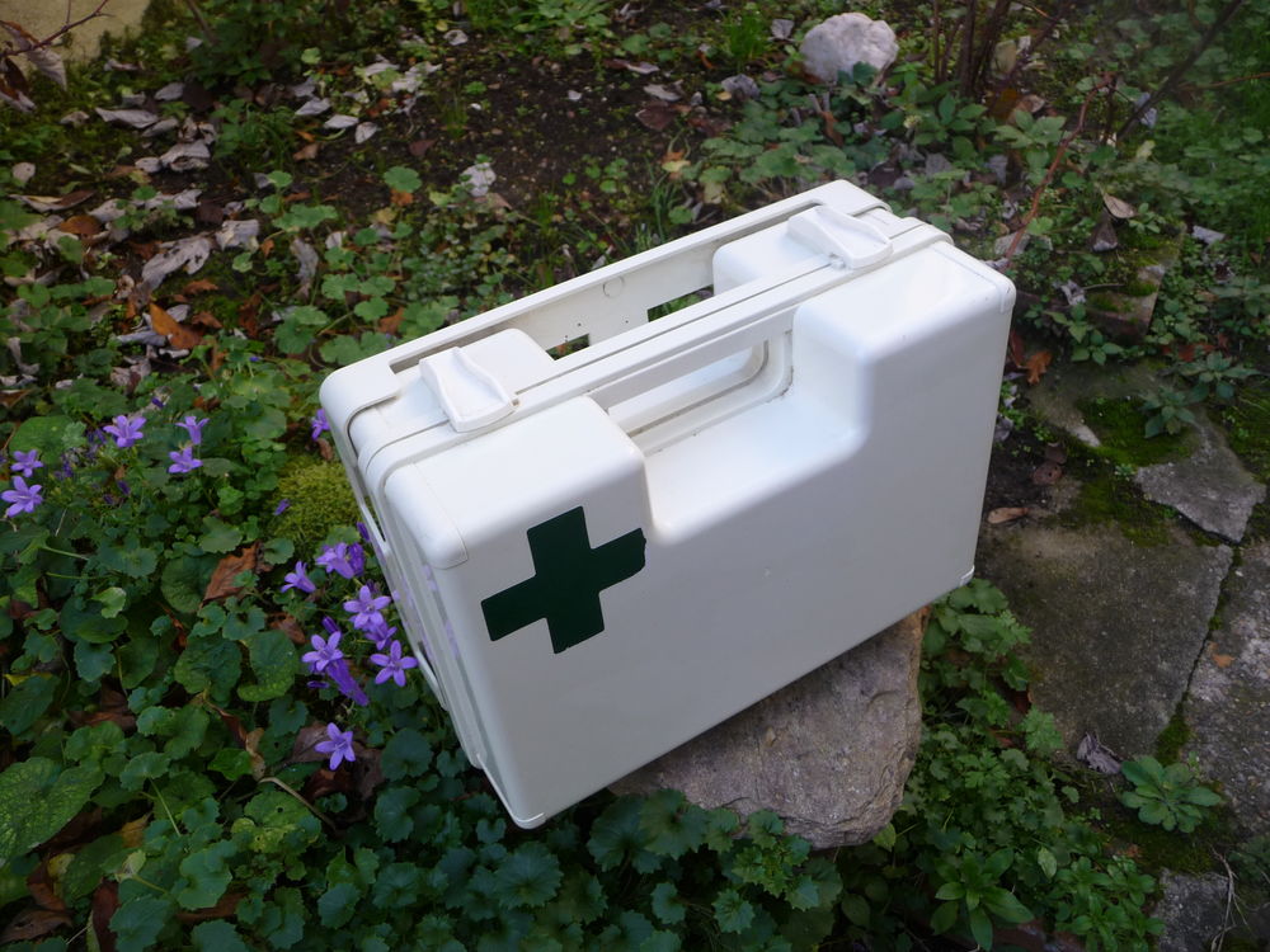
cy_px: 476
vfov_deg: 49.7
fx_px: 1027
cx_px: 635
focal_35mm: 28
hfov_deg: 63.4
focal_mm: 4.7
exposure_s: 1/60
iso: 100
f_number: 3.3
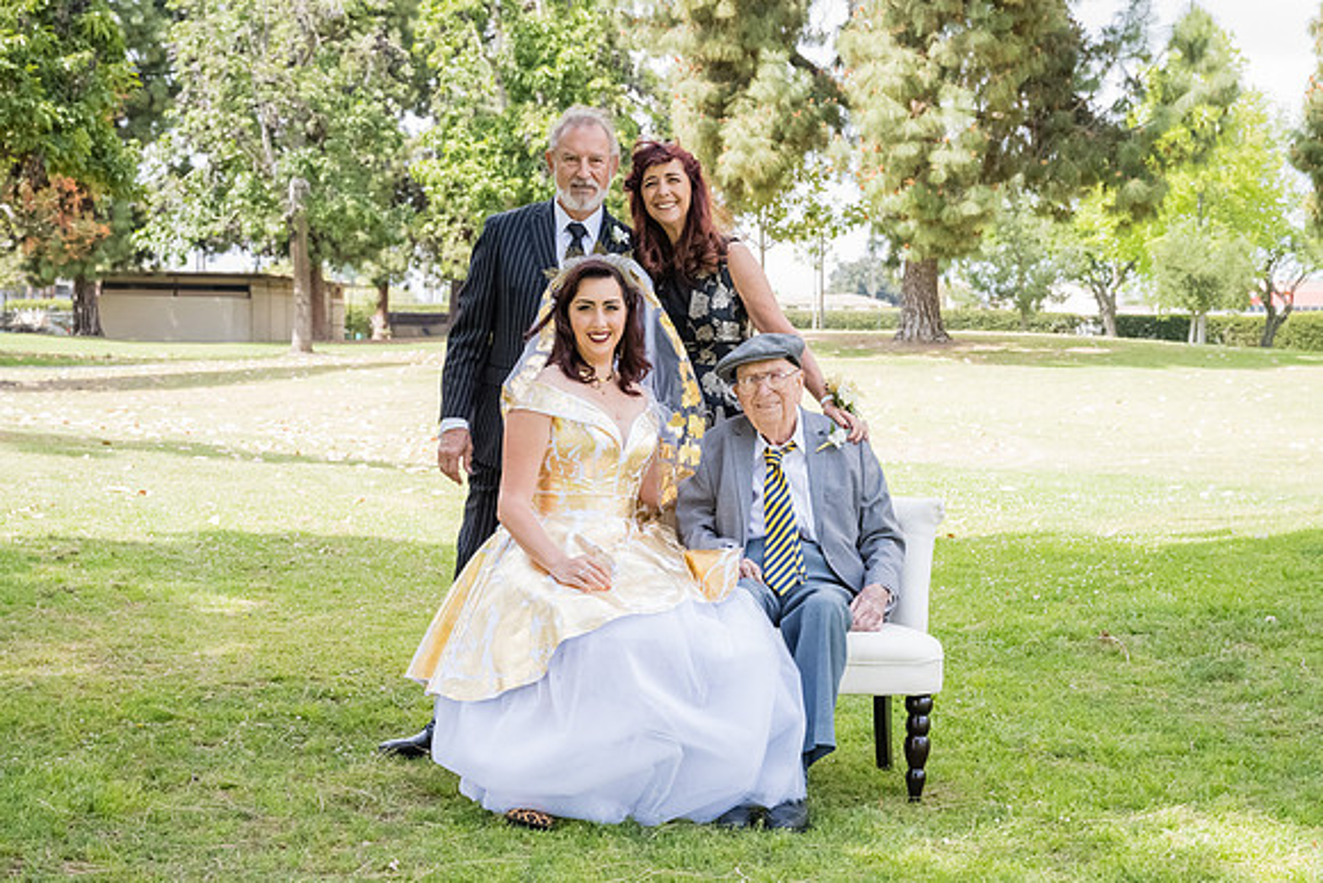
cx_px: 763
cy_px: 435
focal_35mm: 57
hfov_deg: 35.2
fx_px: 2078
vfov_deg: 24.0
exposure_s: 1/1000
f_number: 6.3
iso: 1250
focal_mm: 49
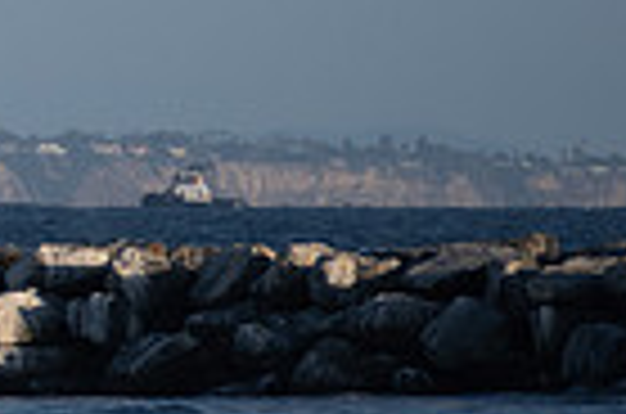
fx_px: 24931
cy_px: -475
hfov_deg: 1.4
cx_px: -1348
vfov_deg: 1.0
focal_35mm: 1437
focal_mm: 200
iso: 320
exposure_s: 1/1250
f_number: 6.3
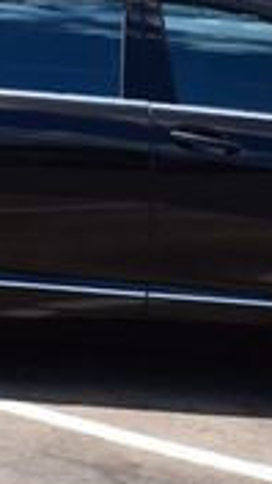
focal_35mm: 154
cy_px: 228
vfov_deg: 14.0
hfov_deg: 7.9
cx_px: 82
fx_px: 1973
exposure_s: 1/500
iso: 400
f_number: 11
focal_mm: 27
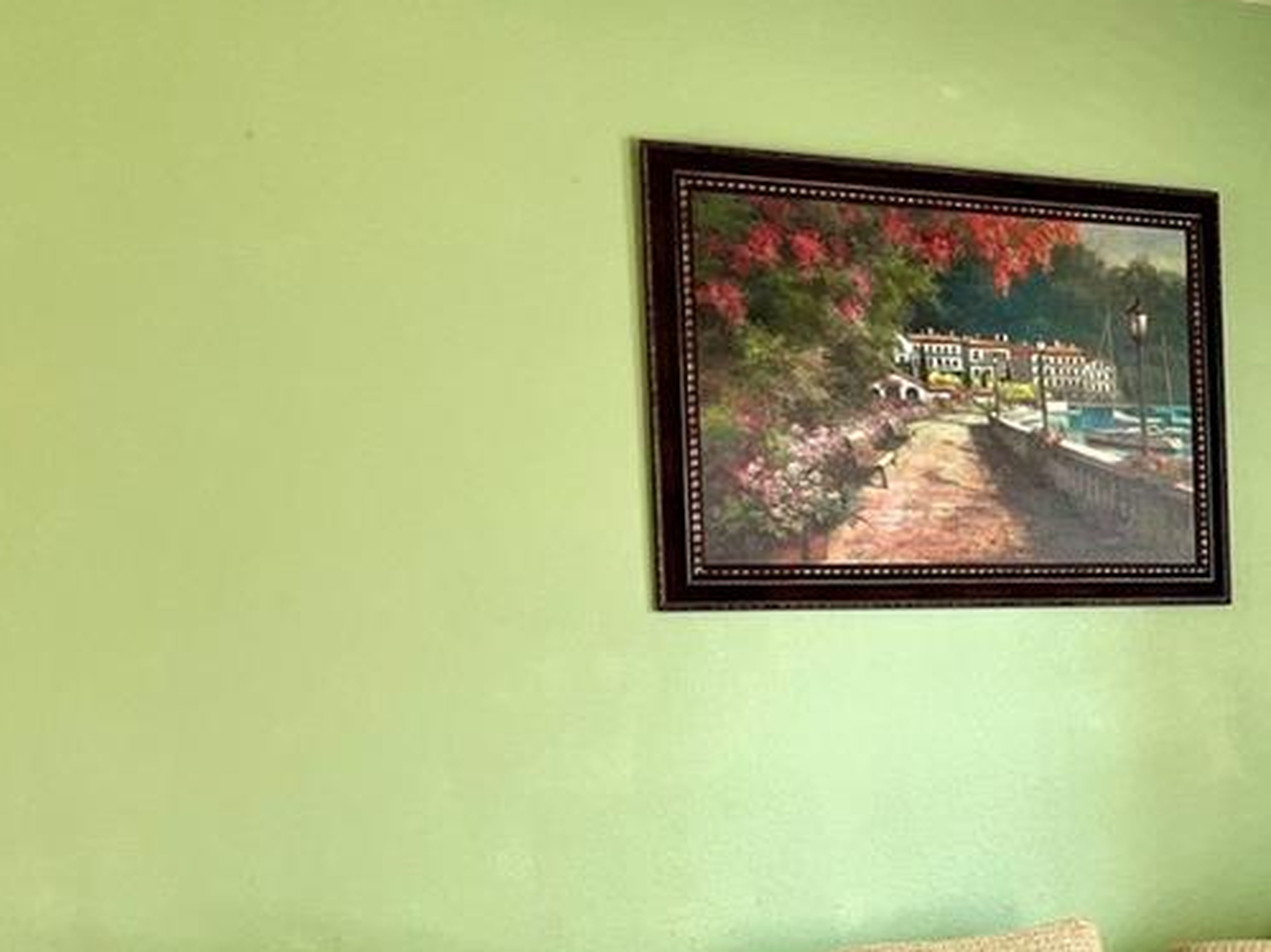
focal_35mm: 75
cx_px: 1564
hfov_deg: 23.5
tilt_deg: -3.0
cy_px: 764
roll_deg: +1.1
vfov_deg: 19.4
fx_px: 2753
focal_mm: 5.1
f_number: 1.6
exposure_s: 1/120
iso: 64
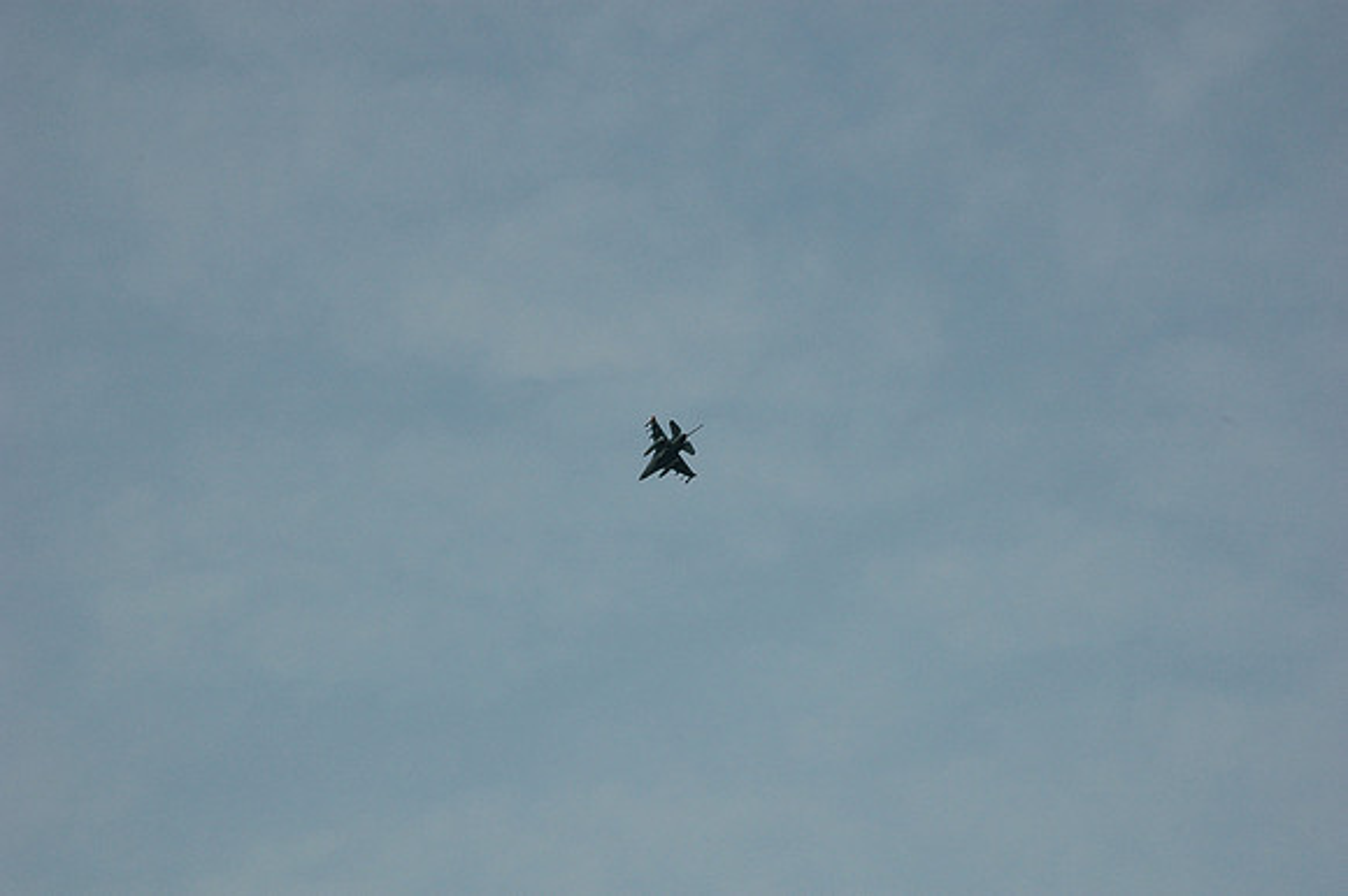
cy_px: 448
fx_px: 3929
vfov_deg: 13.0
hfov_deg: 19.5
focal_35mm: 105
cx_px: 674
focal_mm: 70
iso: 400
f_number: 14
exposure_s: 1/500
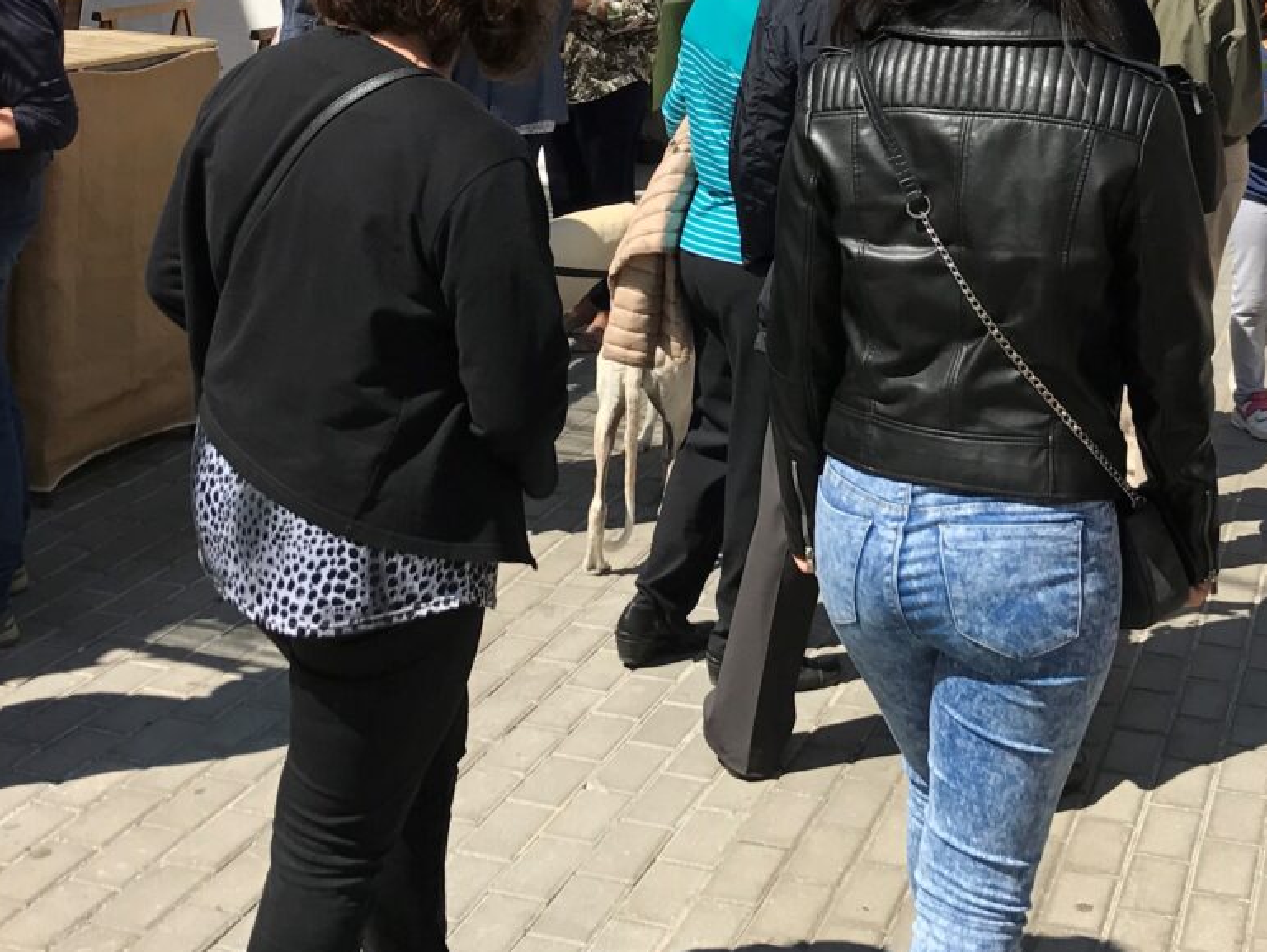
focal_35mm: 56
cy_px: 80
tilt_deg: -5.9
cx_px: 619
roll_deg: -3.0
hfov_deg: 34.3
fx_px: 2051
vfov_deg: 25.3
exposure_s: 1/2227
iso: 20
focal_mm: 3.99
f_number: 1.8
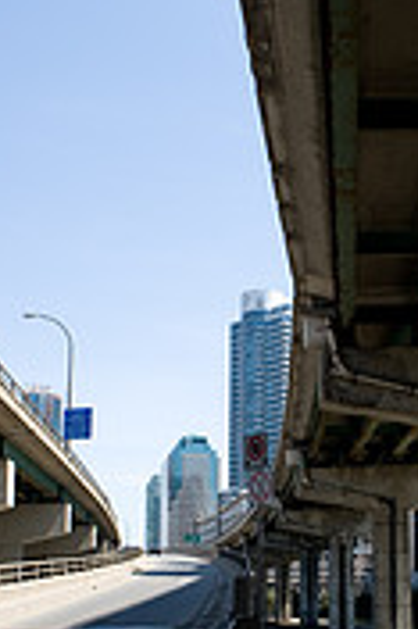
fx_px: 890
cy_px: 500
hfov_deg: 26.2
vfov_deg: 37.6
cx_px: 288
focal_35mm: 51
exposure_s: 1/1000
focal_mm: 20
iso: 200
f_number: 5.6
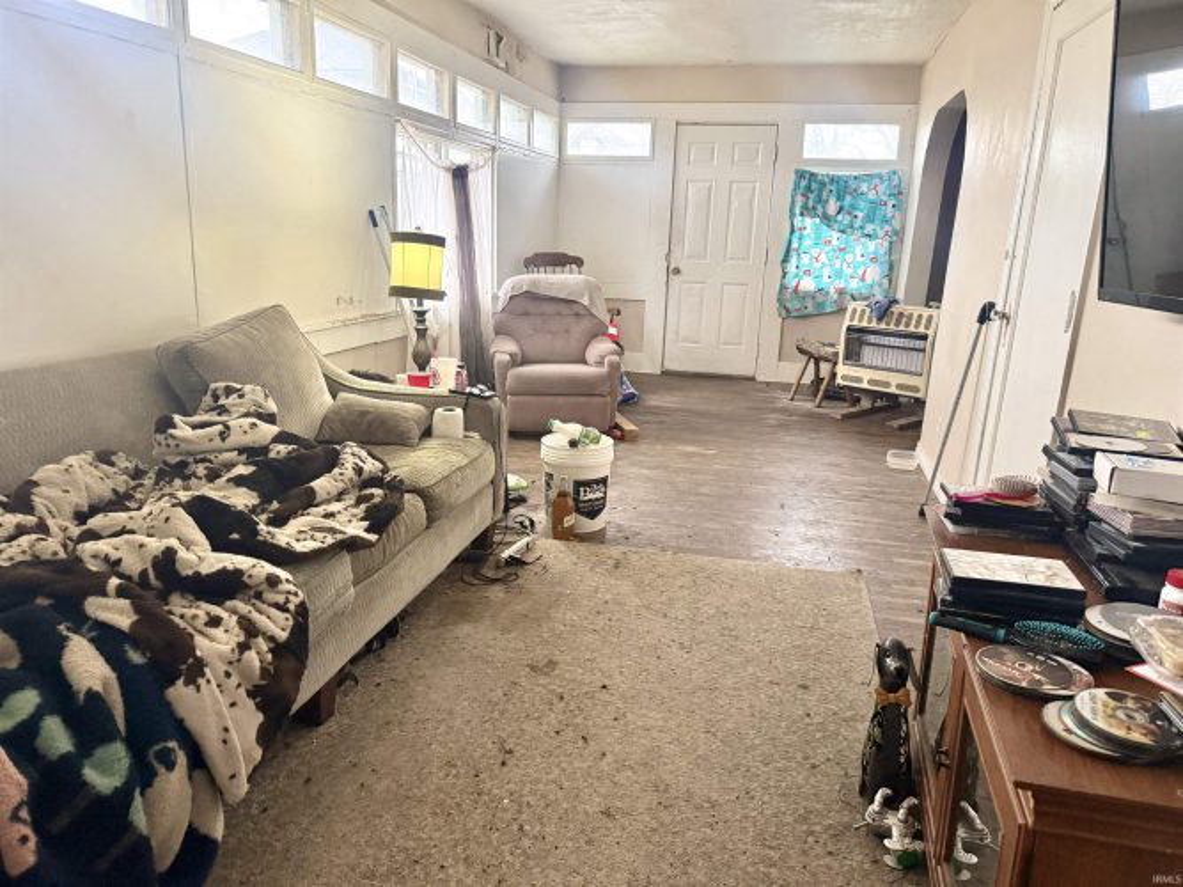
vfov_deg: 56.8
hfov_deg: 71.6
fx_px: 820
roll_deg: -1.9
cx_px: 592
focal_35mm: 24
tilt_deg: -14.3
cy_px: 444
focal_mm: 6.76
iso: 400
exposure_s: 1/60
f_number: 1.78
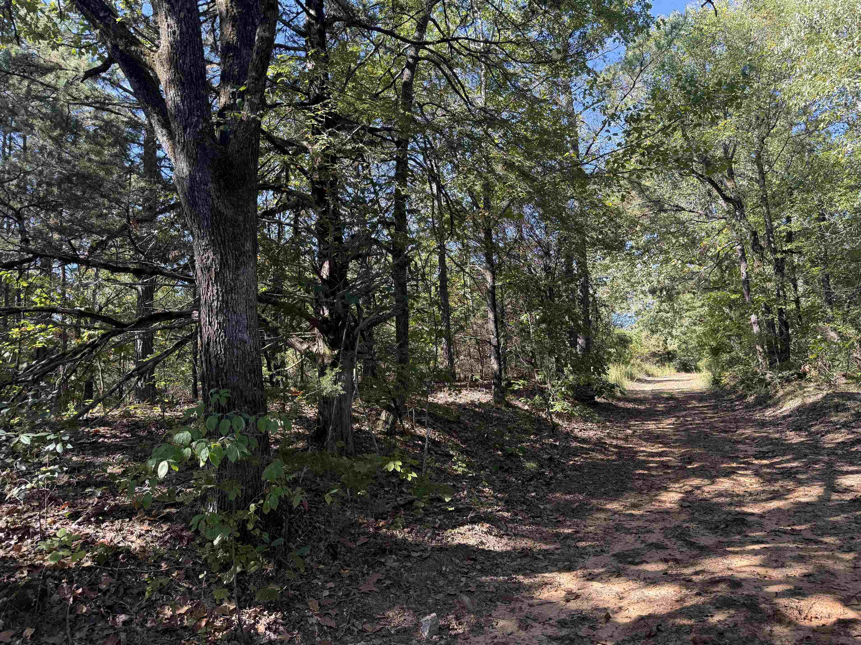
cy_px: 322
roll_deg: +2.3
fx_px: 597
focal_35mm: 24
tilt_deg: +8.9
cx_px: 430
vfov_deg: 56.8
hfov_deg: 71.6
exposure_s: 1/341
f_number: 1.78
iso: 100
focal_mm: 6.76
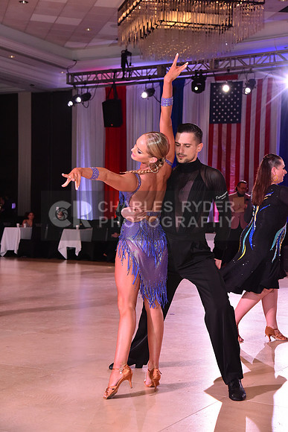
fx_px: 743
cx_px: 144
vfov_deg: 32.4
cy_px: 216
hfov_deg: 21.9
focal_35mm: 62
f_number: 7.1
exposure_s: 1/320
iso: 2500
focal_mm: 62
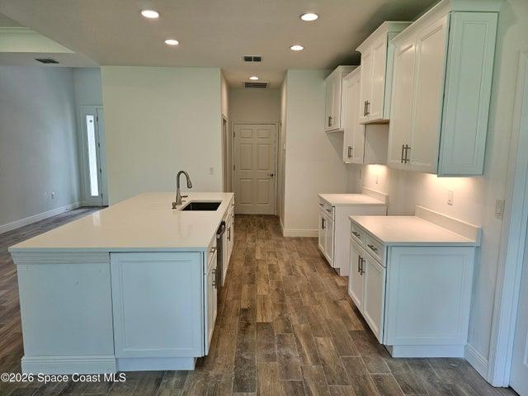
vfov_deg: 58.9
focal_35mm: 23
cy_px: 198
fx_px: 351
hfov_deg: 73.9
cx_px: 264
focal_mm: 6.3
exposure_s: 1/120
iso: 80
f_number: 1.7
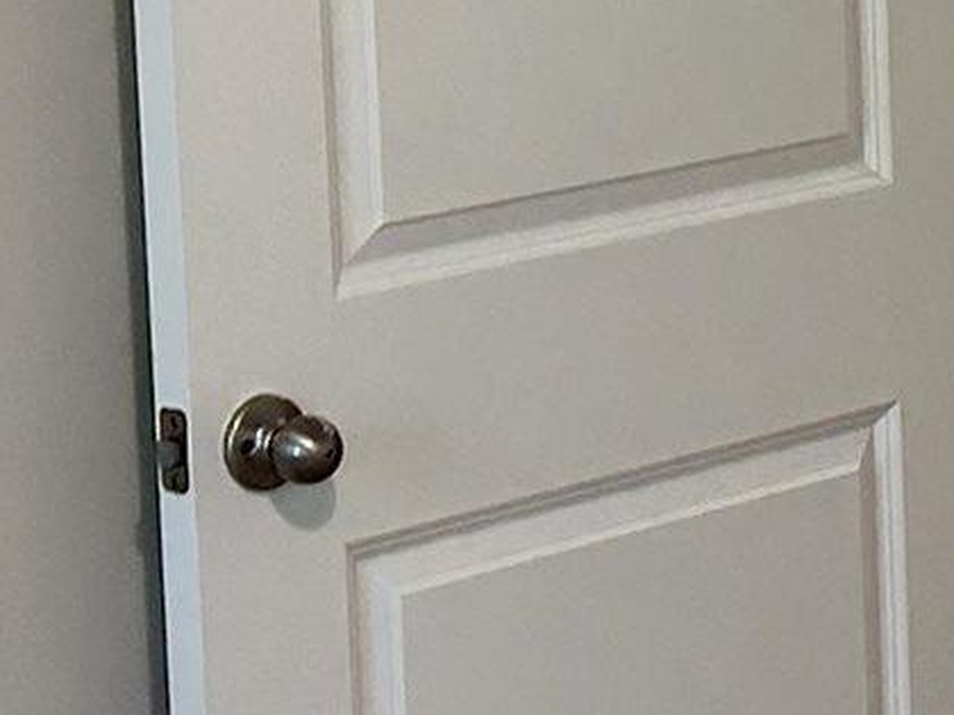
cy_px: -82
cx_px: 1563
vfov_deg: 7.8
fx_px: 5236
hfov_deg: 10.0
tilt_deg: -8.2
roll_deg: +1.1
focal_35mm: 190
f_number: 1.5
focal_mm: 5.7
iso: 80
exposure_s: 1/60
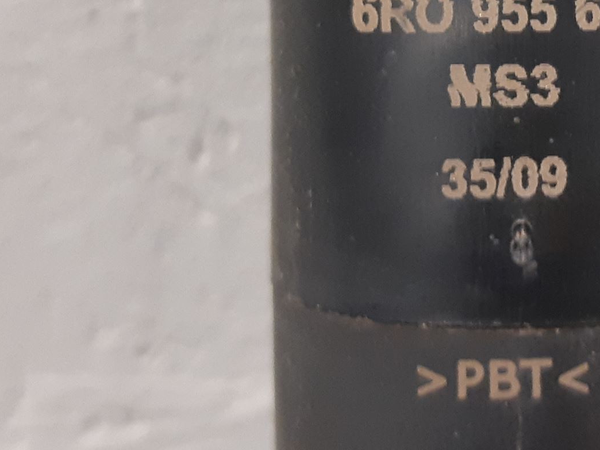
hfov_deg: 35.6
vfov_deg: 27.7
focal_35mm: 51
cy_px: 64
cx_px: 522
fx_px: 884
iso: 250
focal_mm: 3.93
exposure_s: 1/33
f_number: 1.7
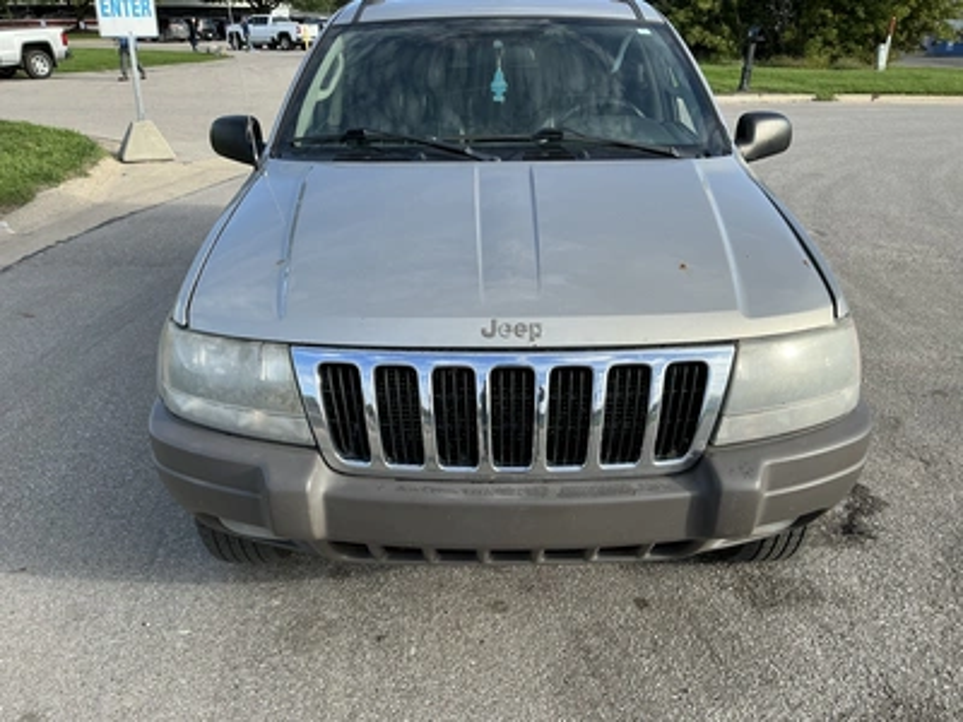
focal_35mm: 28
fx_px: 779
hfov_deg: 63.4
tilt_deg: -22.8
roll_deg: +0.3
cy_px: 361
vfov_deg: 49.7
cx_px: 482
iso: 25
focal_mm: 3
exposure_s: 1/666
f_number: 1.8
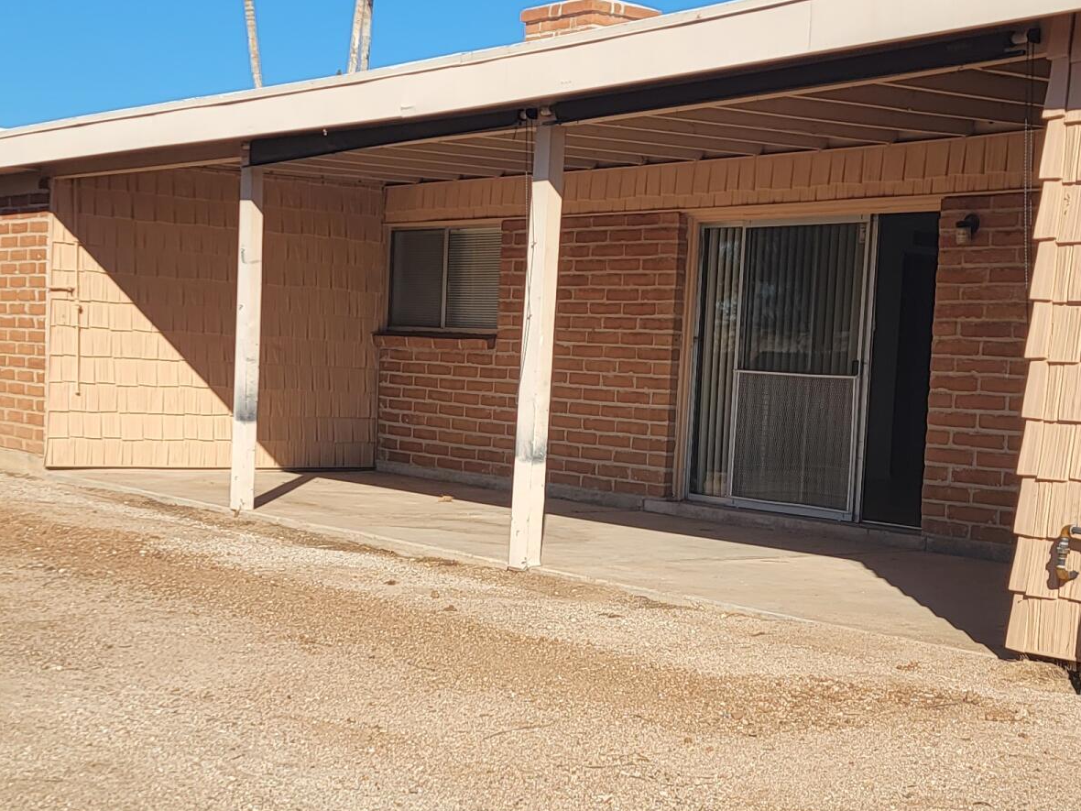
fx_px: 1905
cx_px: 537
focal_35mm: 61
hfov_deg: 31.7
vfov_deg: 23.9
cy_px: 532
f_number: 1.8
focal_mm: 6.7
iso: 16
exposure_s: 1/1011
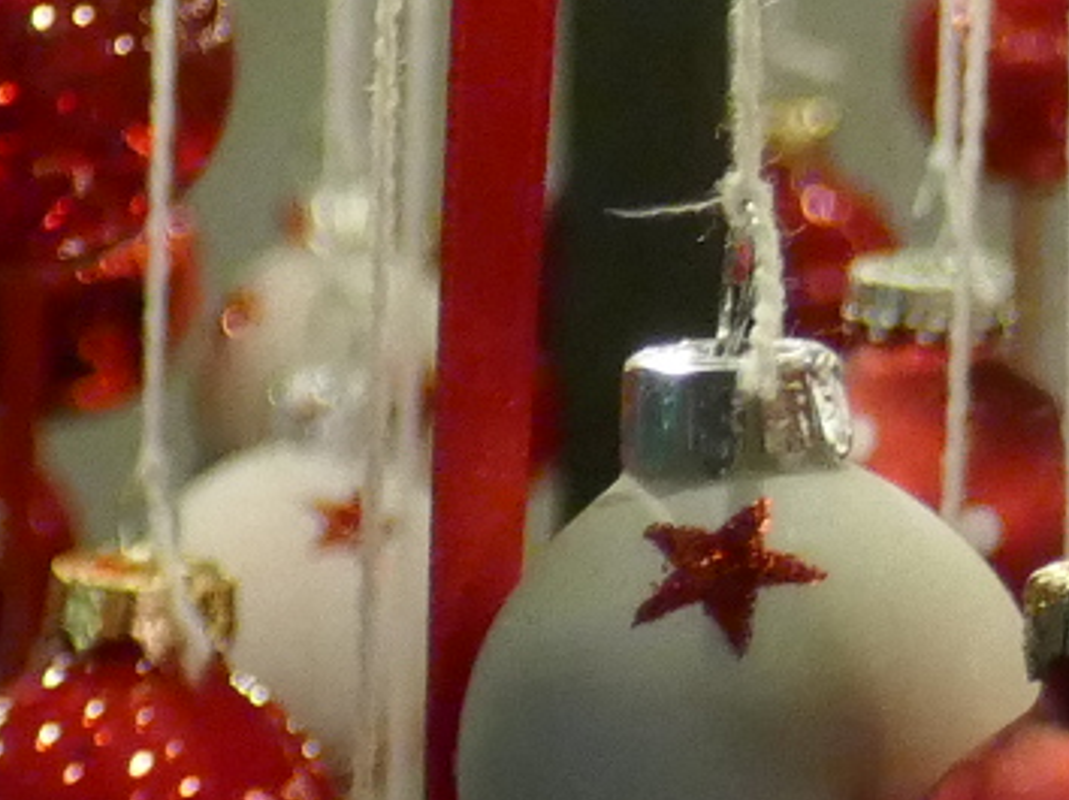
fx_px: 8950
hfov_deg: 6.5
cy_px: -335
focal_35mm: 290
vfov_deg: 5.1
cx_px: 2440
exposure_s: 1/25
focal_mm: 14.1
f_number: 3.7
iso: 1600
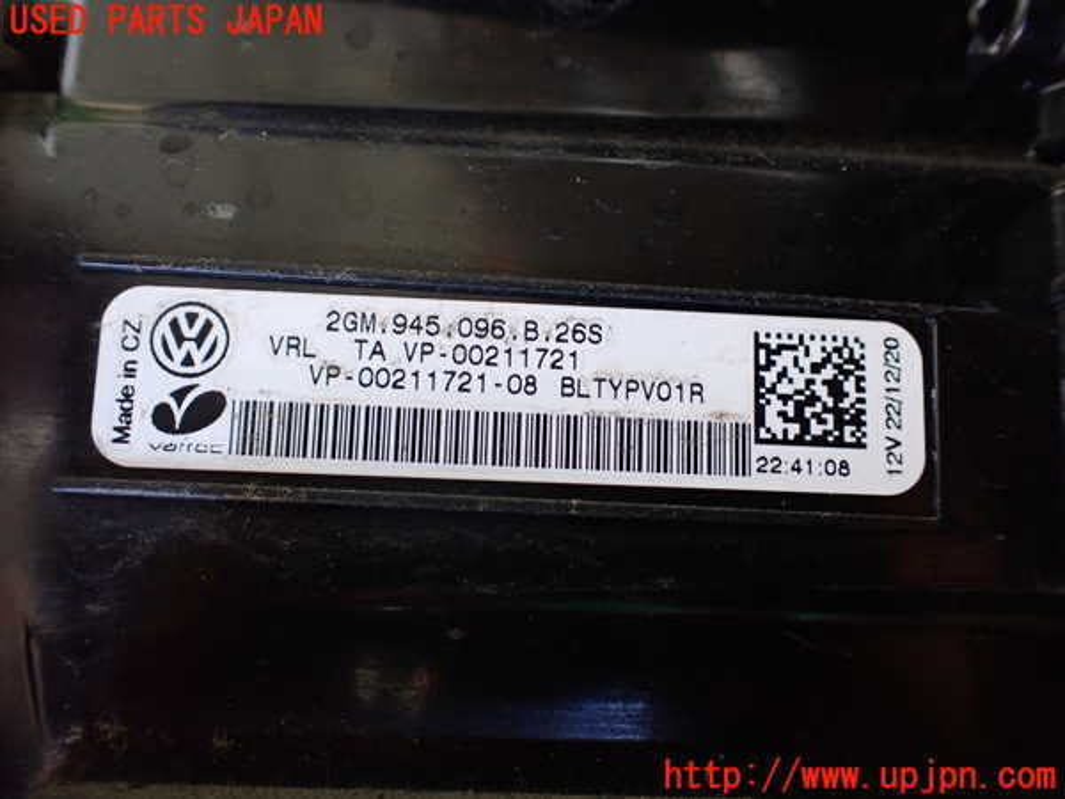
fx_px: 923
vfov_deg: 46.8
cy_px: 400
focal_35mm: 30
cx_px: 532
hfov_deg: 60.0
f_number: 2.3
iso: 800
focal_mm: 5.4
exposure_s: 1/40
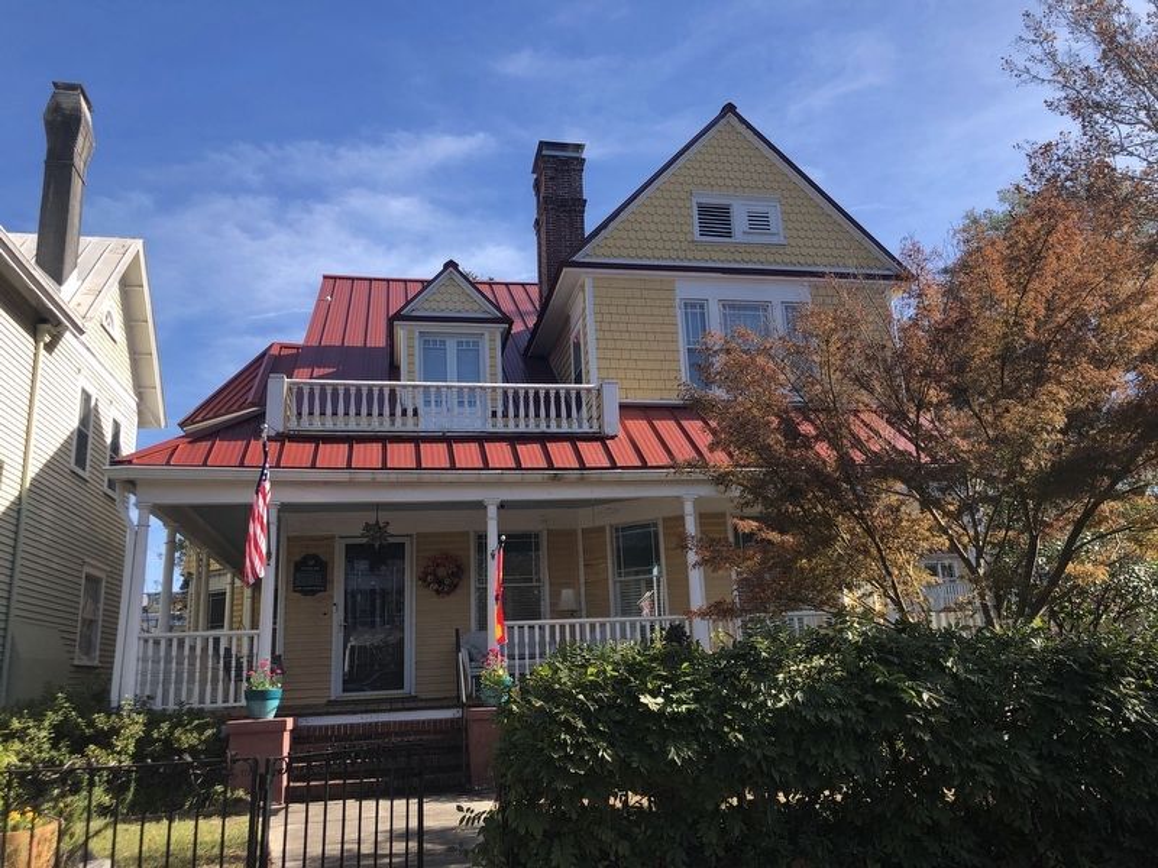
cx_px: 579
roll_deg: +3.3
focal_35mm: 28
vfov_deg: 49.7
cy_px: 434
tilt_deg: +16.2
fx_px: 937
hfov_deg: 63.4
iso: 20
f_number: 1.8
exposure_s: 1/952
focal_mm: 4
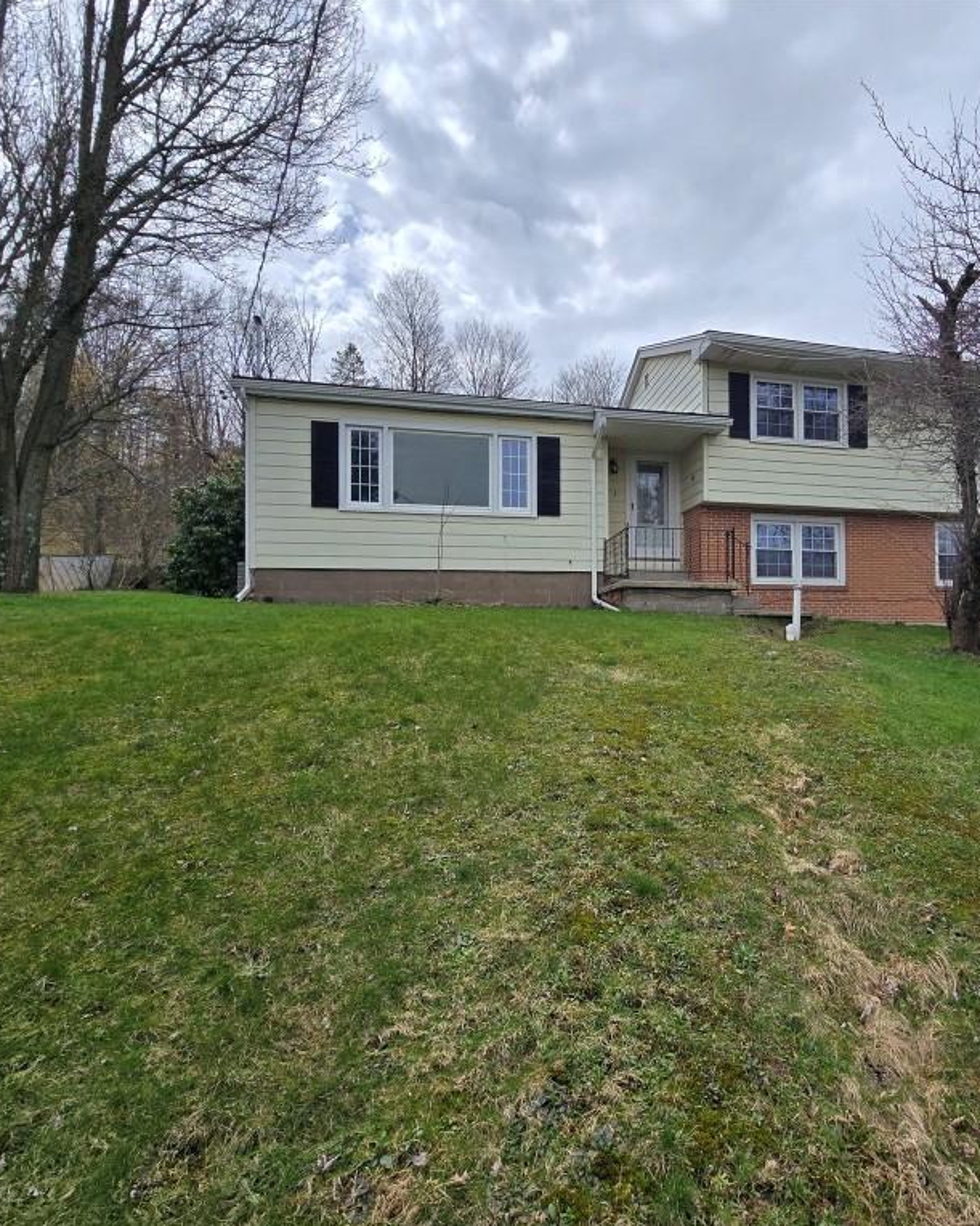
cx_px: 645
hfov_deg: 74.8
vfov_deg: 89.6
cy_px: 615
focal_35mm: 17
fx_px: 616
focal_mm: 2.2
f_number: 2.2
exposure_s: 1/3229
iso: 50
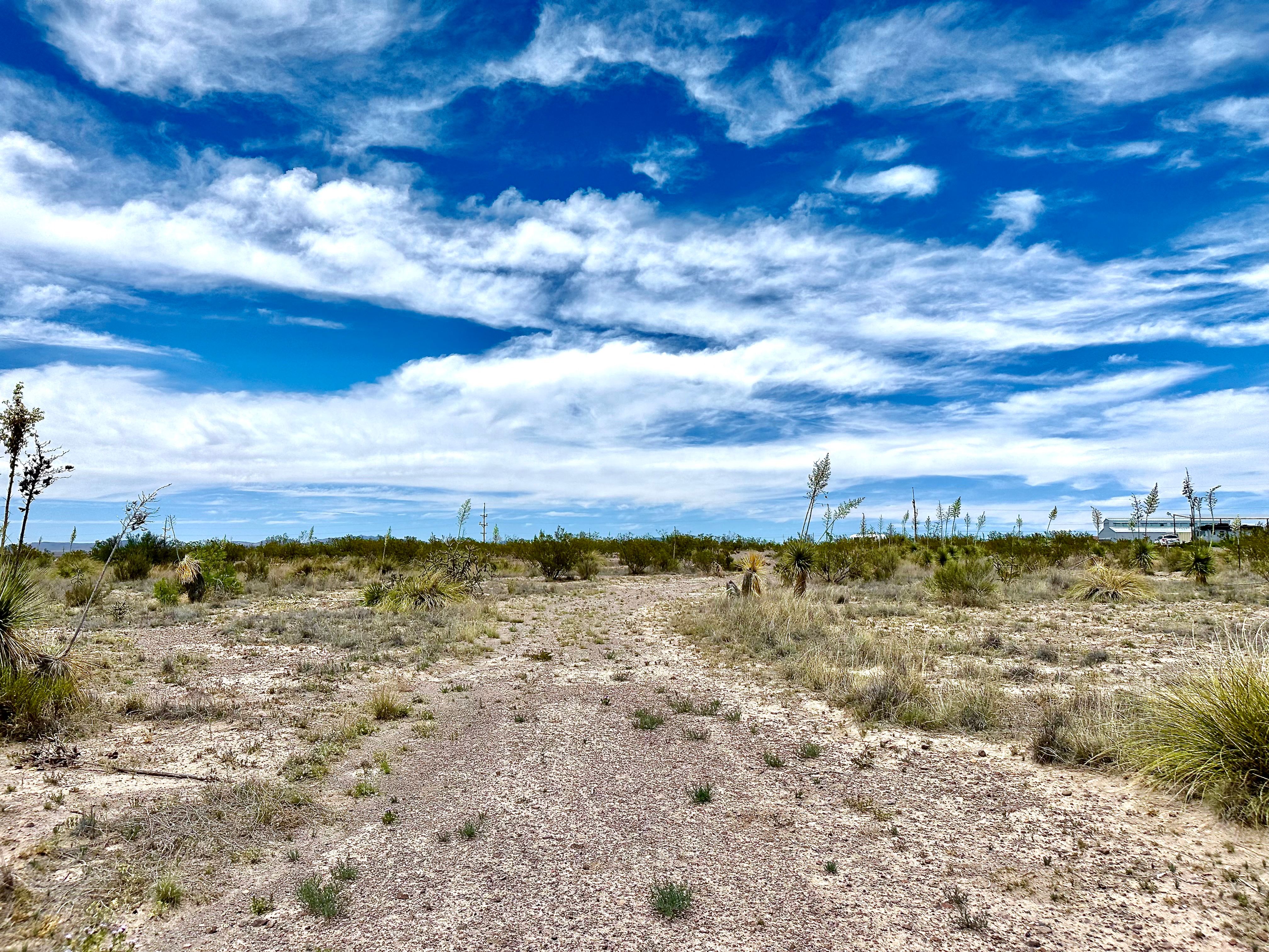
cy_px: 476
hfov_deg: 71.6
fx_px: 880
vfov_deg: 56.8
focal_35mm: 24
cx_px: 634
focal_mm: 6.86
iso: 80
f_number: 1.78
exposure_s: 1/12048
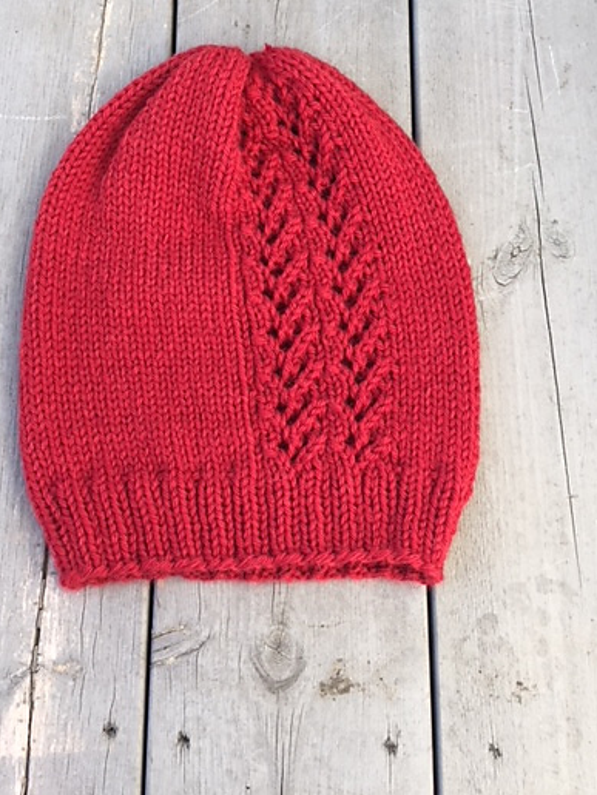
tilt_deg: -76.9
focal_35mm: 36
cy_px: 308
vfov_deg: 50.9
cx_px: 270
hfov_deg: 39.6
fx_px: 828
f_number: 2.2
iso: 32
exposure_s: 1/147
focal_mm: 4.15
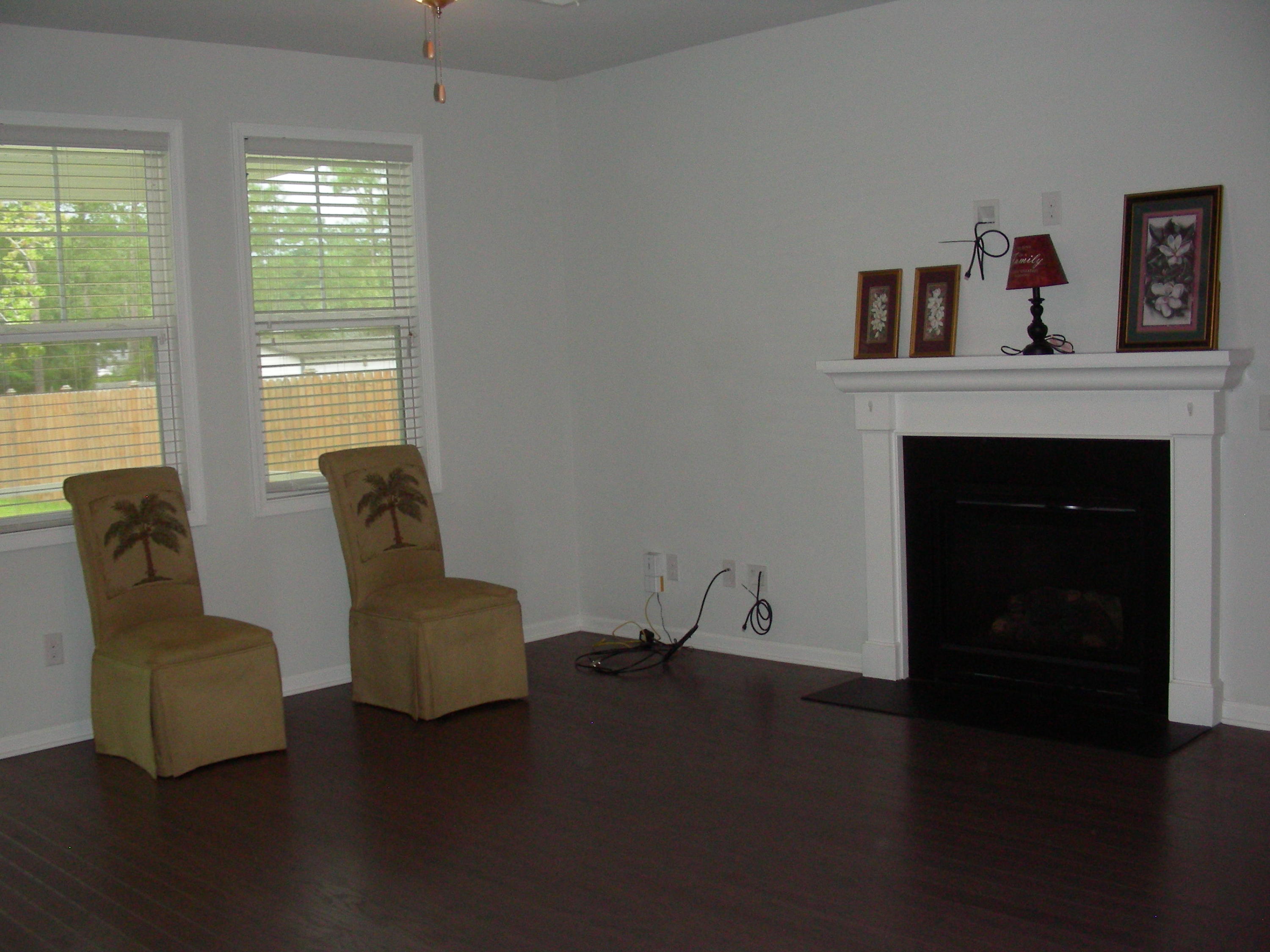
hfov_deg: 49.0
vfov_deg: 37.7
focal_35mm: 38
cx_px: 635
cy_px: 476
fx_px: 1394
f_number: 3.5
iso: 200
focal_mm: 6.3
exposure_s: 1/60.1
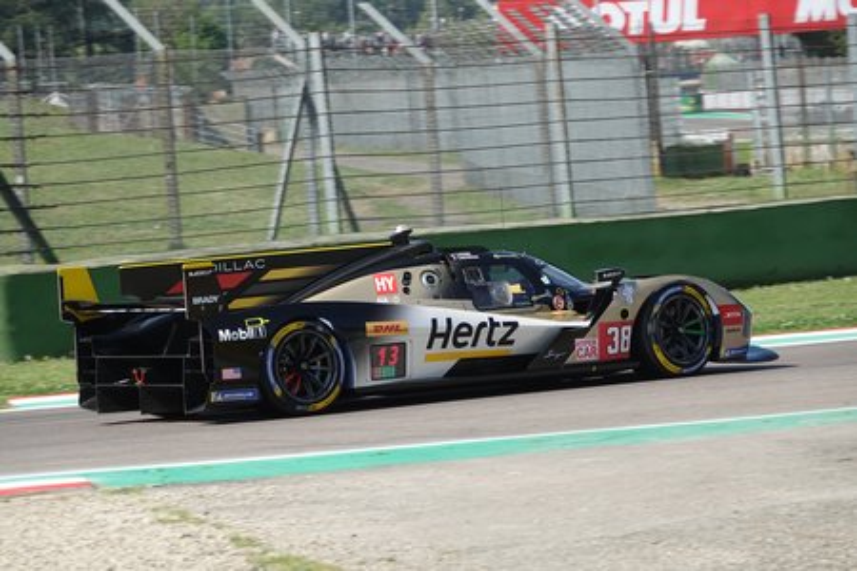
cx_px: 428
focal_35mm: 214
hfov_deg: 9.6
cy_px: 286
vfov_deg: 6.4
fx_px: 5094
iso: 160
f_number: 4.5
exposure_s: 1/1000
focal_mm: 78.39
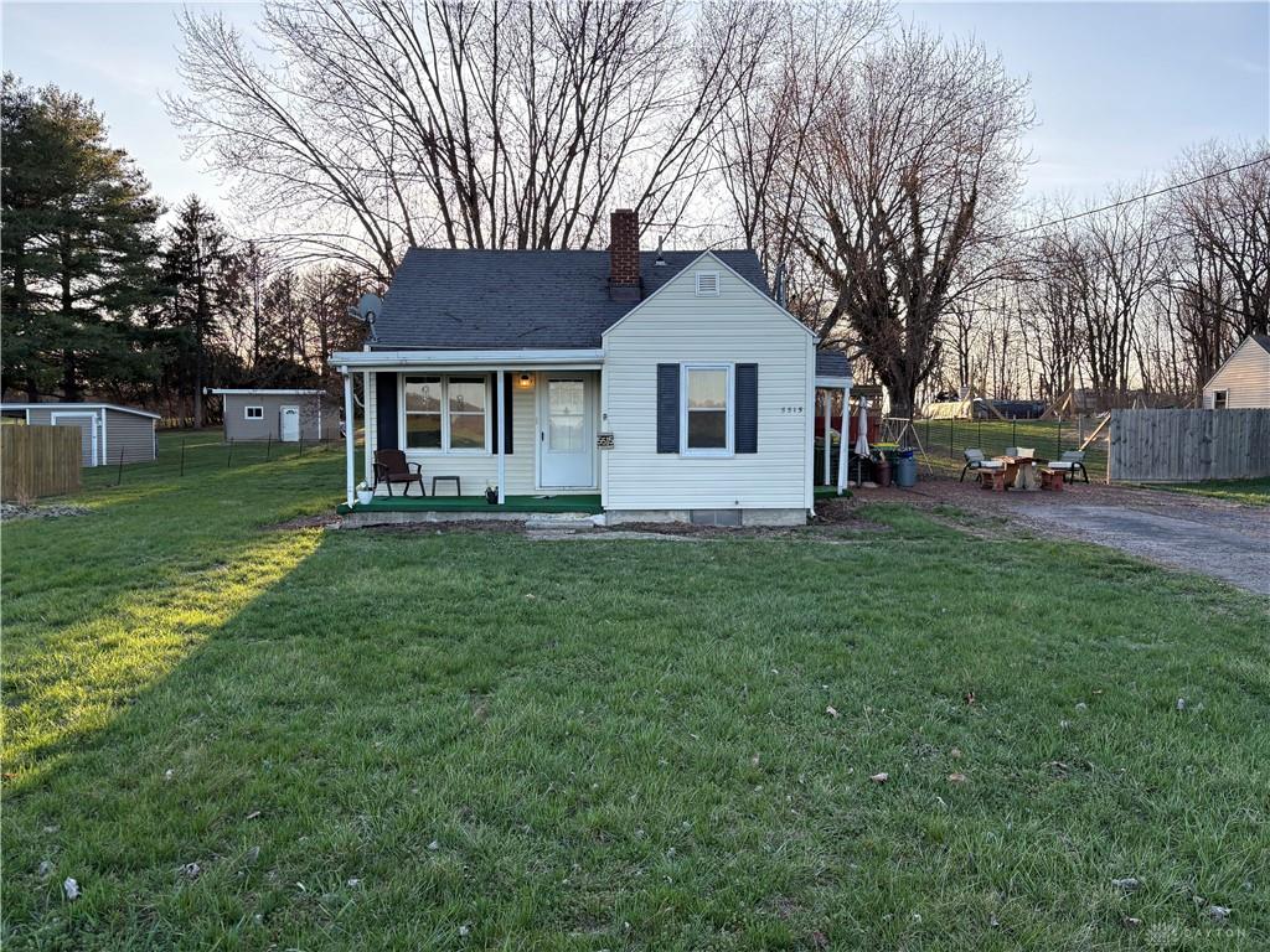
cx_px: 635
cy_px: 476
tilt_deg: -2.2
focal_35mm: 26
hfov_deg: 67.3
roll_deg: +0.3
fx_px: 954
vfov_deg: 53.1
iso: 64
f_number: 1.6
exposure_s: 1/791
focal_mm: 5.96
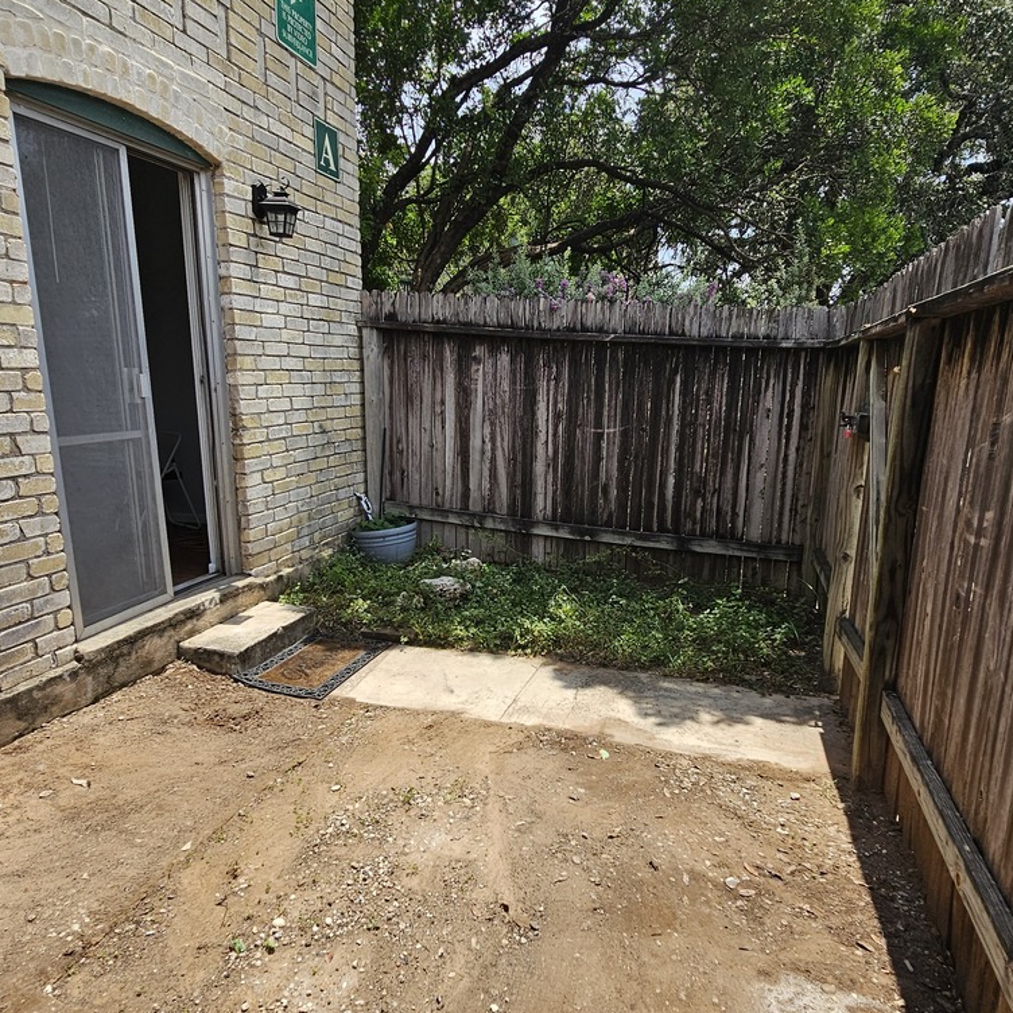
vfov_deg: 69.5
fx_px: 728
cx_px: 478
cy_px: 547
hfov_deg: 69.6
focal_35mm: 22
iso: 50
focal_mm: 2.2
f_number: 2.2
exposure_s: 1/1391
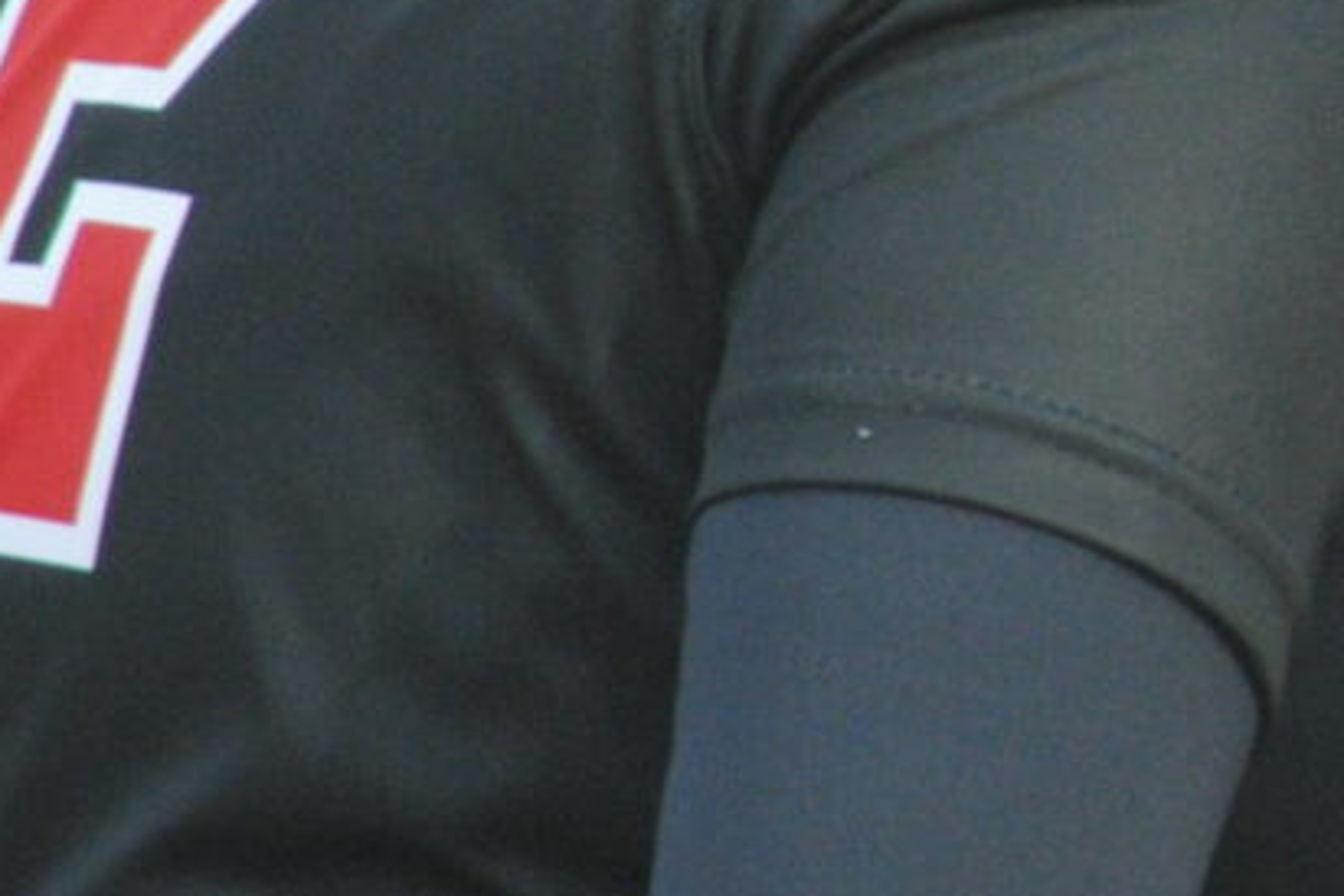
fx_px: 66971
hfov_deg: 1.1
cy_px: -502
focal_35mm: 1794
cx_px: 2600
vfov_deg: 0.8
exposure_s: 1/500
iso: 560
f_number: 5.3
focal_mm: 240
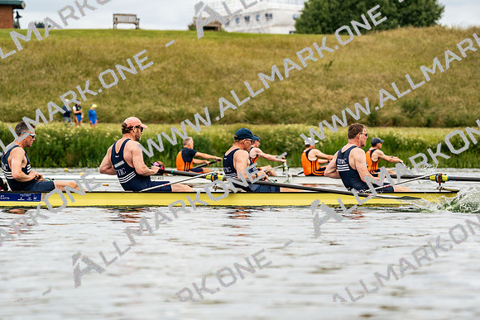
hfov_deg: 8.7
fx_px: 3147
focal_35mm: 236
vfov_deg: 5.8
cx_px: 240
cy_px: 160
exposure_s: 1/2000
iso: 320
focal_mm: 236
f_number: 6.3
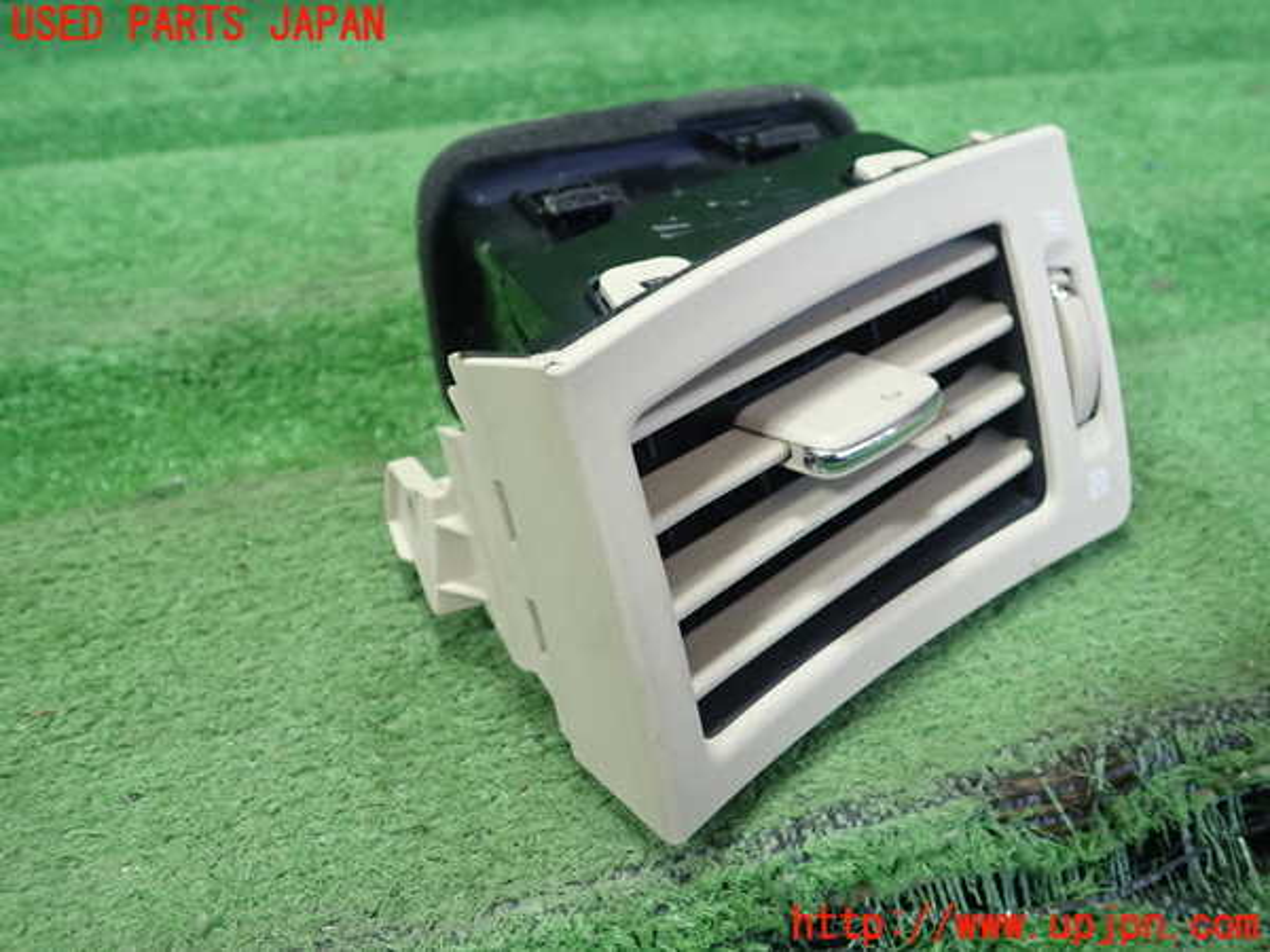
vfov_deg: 46.8
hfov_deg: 60.0
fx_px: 1101
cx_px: 635
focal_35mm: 30
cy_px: 476
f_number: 2.3
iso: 400
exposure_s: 1/125
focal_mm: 5.5
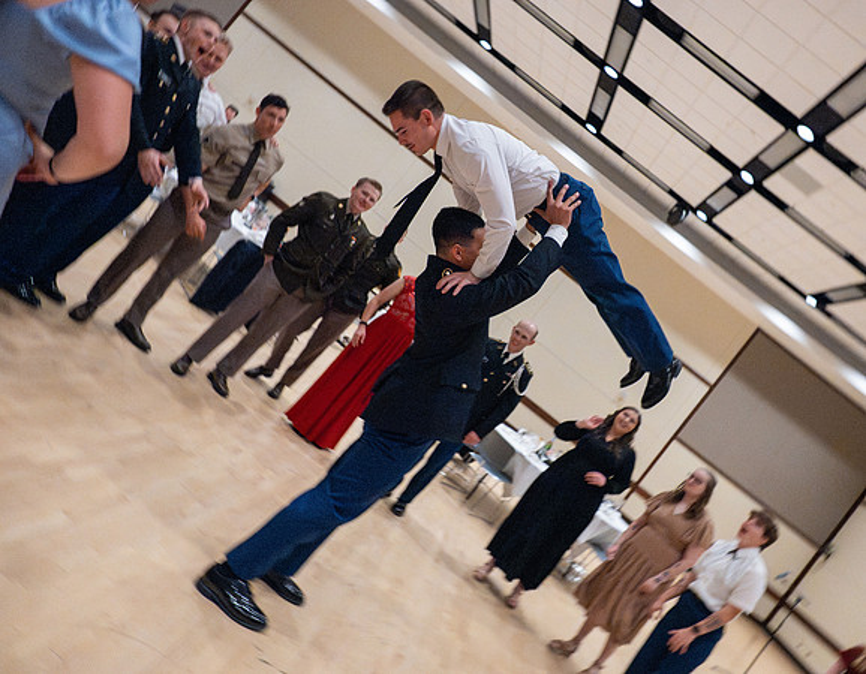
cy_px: 337
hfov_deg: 65.0
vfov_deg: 53.1
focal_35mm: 27
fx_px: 674
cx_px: 506
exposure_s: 1/400
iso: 20000
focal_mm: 24
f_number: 3.5
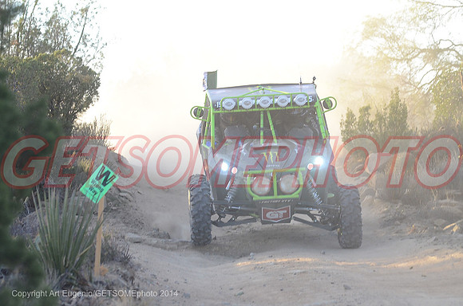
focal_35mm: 240
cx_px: 232
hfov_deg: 8.6
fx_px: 3080
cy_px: 153
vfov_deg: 5.7
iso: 800
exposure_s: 1/500
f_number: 5.6
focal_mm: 160
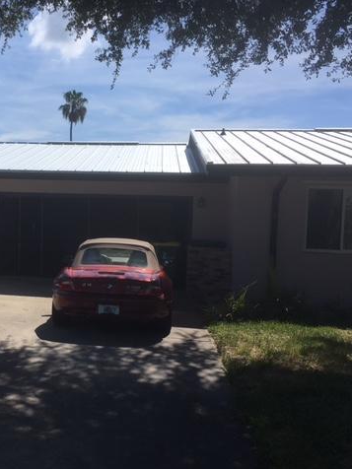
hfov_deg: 35.4
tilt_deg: -2.5
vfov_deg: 47.9
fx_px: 529
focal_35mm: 39
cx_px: 60
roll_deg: -1.9
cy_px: 235
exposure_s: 1/2404
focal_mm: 4.15
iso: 25
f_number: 2.2
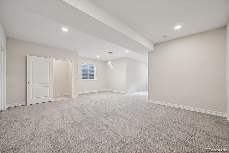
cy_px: 76
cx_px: 114
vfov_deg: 81.2
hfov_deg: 104.3
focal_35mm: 14
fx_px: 89
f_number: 8
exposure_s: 1/15
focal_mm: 14
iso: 400
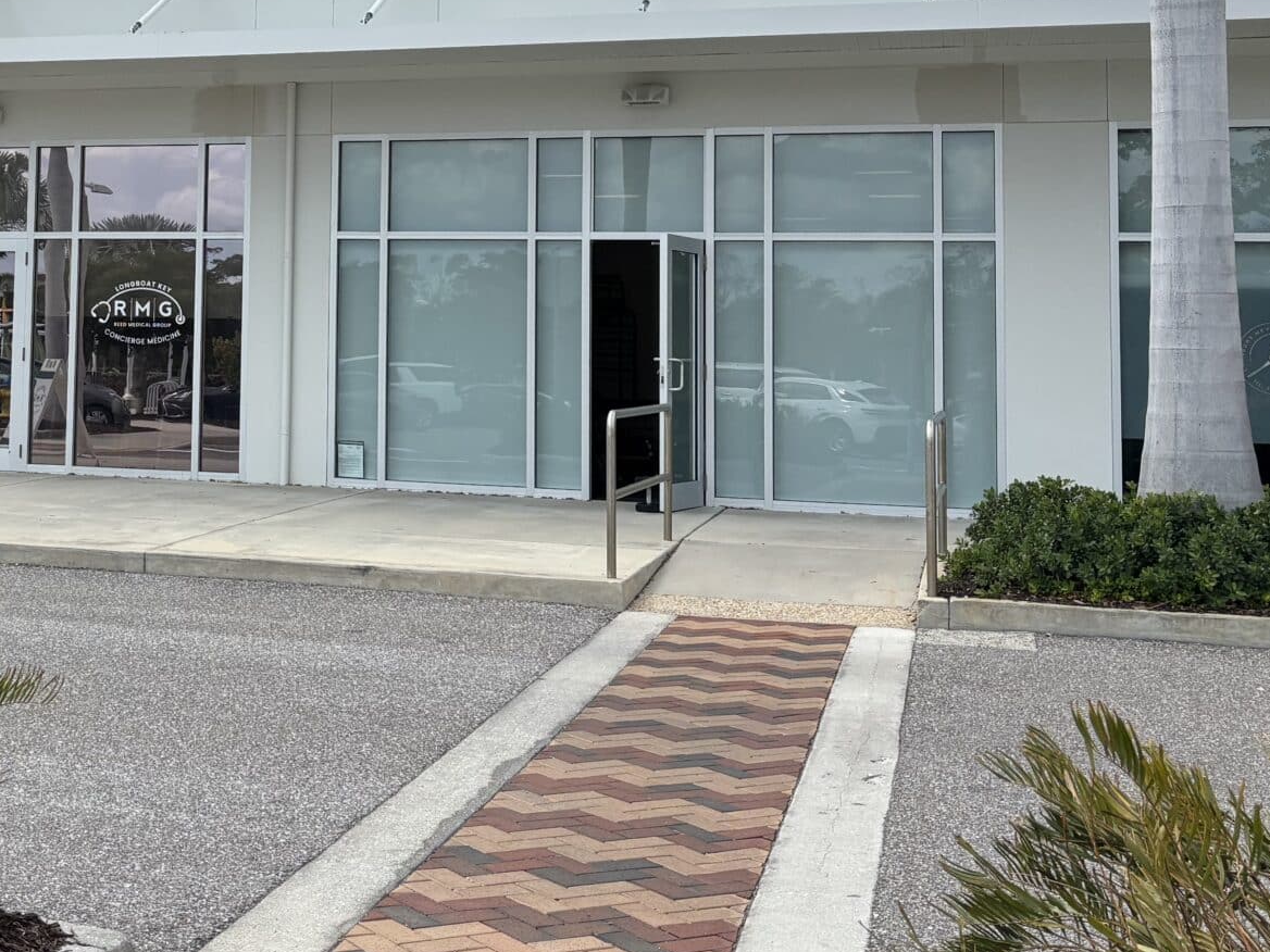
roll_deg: -1.8
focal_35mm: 57
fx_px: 2091
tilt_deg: +4.2
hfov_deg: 32.3
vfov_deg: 25.2
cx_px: 155
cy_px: 193
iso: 50
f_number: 1.6
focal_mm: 5.96
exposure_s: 1/3937
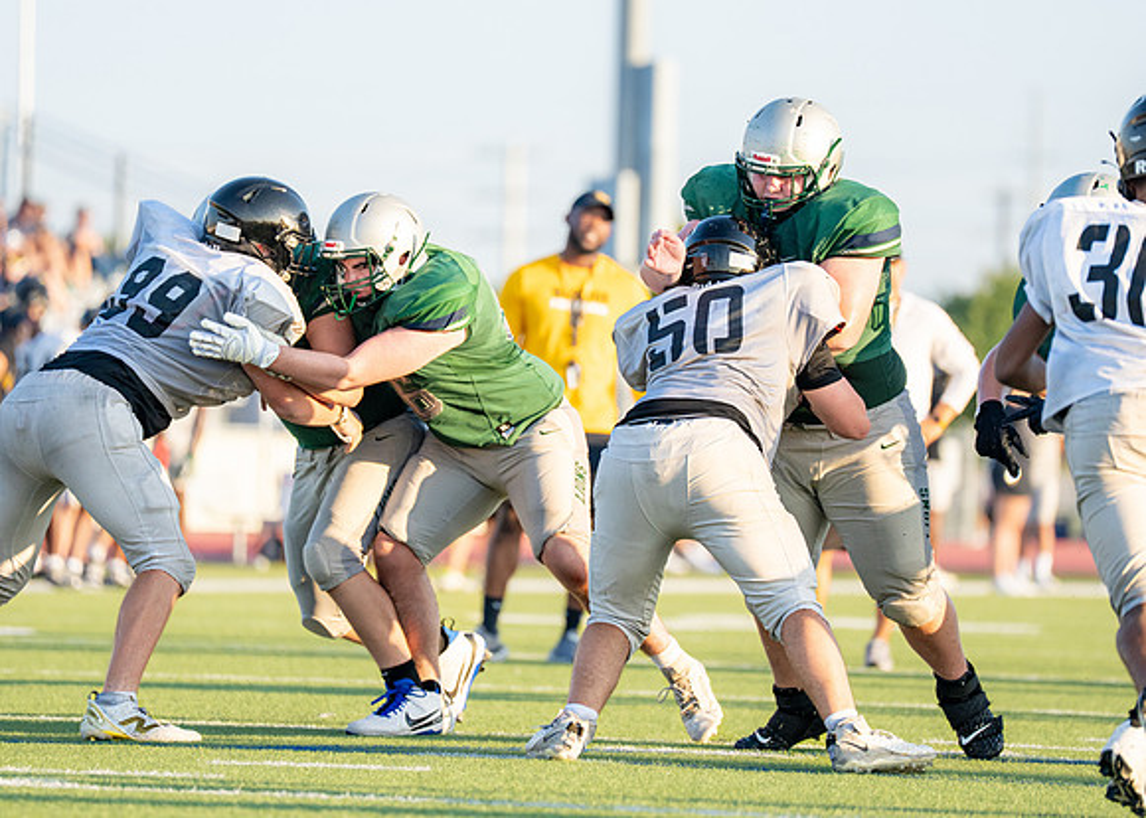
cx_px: 605
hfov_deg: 7.1
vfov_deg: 5.1
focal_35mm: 282
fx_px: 9172
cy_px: 387
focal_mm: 200
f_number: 2.8
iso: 500
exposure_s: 1/3200
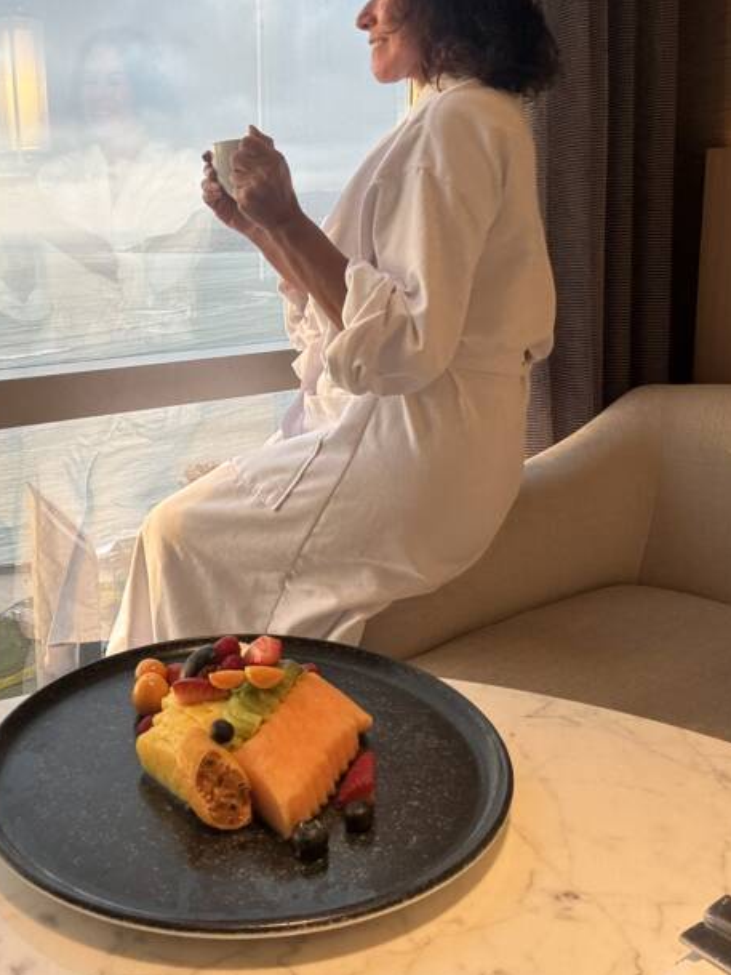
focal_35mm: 34
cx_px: 241
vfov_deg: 53.5
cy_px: 384
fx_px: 957
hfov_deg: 41.2
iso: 50
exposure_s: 1/60
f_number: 1.9
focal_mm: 2.69
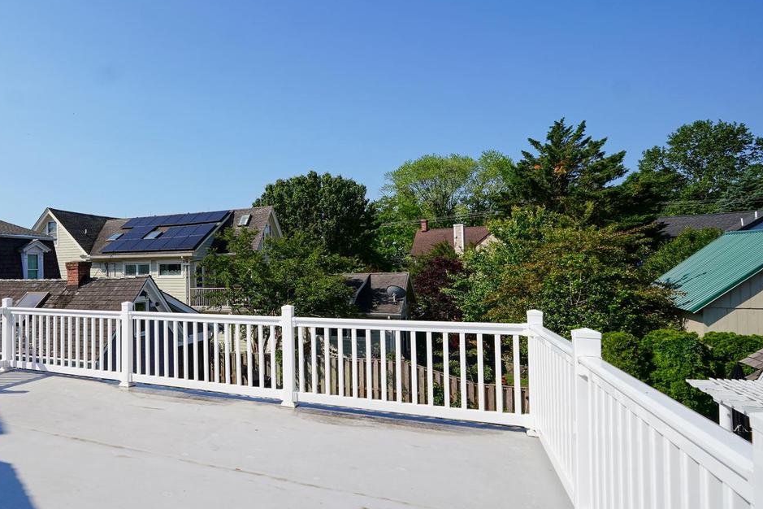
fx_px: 487
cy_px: 263
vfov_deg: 55.1
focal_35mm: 23
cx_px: 197
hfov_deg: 71.3
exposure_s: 1/400
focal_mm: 10
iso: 100
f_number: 8
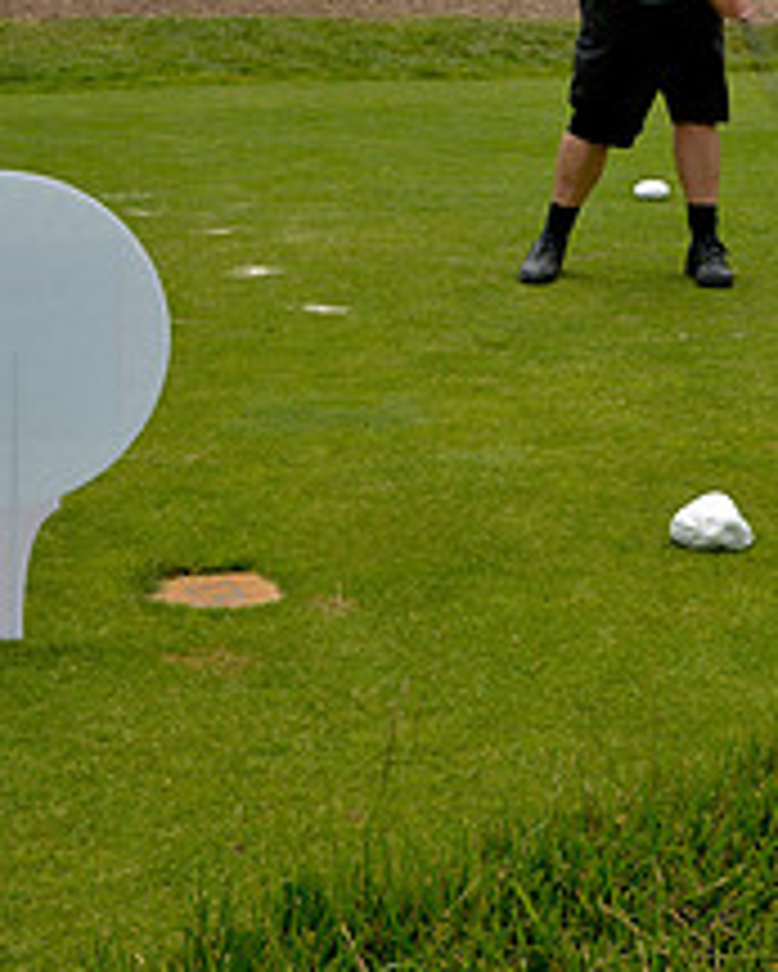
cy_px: 140
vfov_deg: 23.6
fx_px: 2271
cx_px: 634
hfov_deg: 19.2
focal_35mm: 79
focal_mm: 27
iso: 200
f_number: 13
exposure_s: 1/250
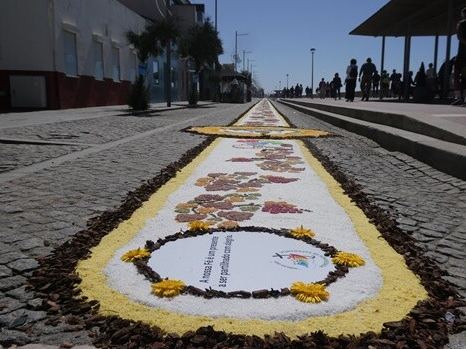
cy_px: 179
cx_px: 238
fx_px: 457
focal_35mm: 34
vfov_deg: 41.8
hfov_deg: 54.0
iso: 80
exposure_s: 1/3200
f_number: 3.6
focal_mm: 5.8
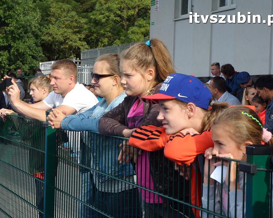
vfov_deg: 16.4
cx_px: 130
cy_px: 109
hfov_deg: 20.5
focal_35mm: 94
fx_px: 756
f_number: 11
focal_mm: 55
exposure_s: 1/500
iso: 640
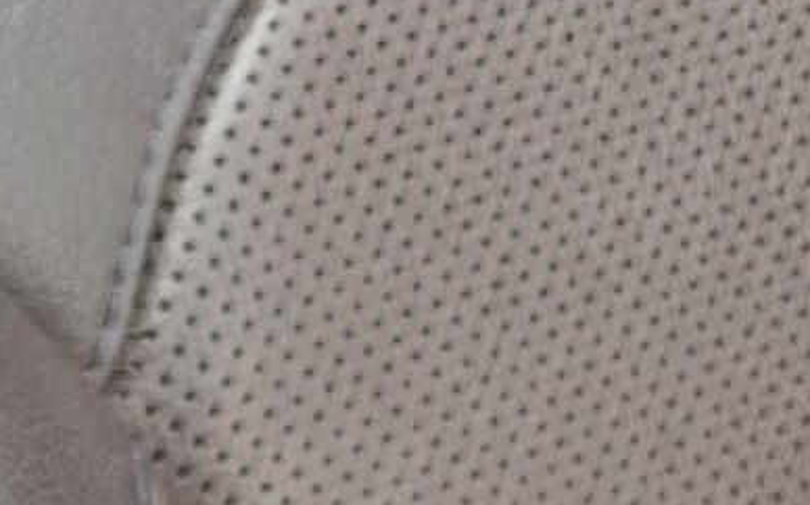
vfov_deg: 7.8
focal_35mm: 161
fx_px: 3552
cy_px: 1043
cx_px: -1774
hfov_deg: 9.5
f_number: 1.7
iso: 64
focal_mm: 6.3
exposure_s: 1/180
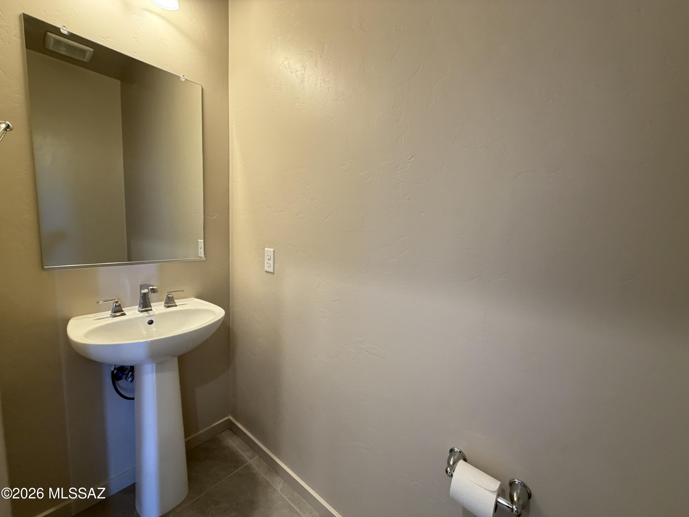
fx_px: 279
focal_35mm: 14
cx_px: 344
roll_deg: -2.0
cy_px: 258
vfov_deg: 85.7
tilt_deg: -6.1
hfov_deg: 102.1
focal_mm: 2.22
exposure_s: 1/60
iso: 320
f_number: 2.2
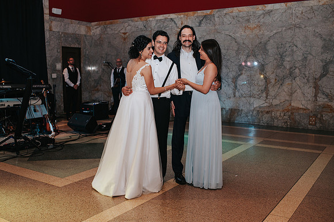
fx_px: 351
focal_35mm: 38
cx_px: 158
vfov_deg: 35.2
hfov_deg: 50.9
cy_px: 120
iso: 800
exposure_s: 1/200
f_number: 3.2
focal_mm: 35
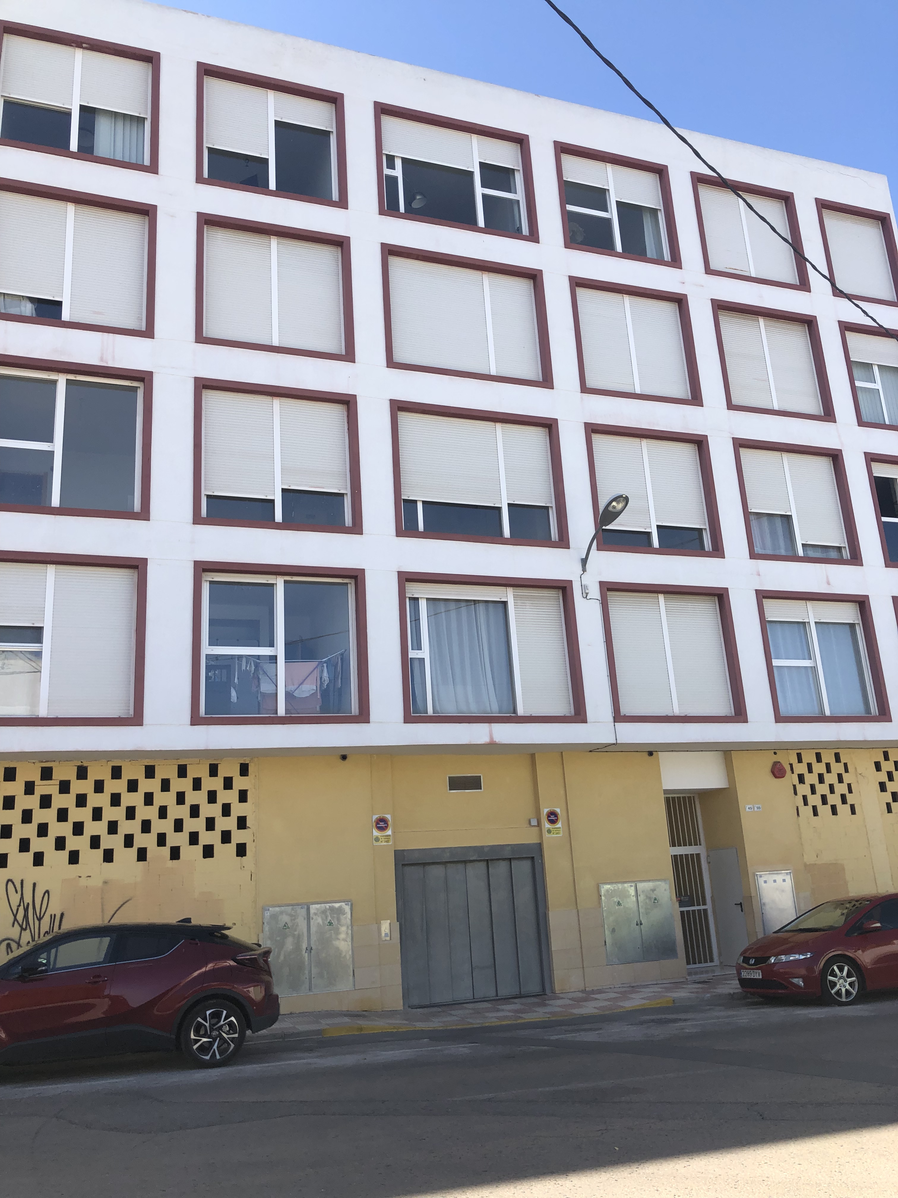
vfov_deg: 63.4
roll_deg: +3.4
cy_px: 599
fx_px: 968
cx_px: 449
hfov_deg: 49.7
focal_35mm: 28
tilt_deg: +15.7
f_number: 1.8
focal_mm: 4
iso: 20
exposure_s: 1/1033
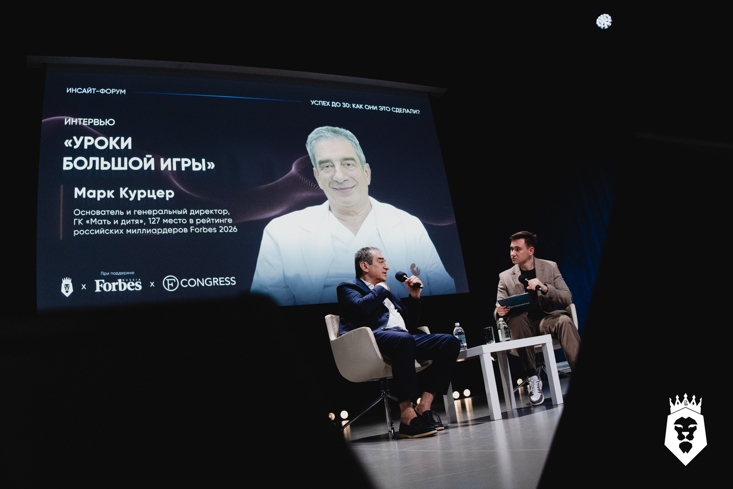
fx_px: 558
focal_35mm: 27
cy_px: 241
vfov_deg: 47.3
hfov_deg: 66.6
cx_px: 363
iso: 2000
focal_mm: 18
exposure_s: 1/160
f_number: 3.5
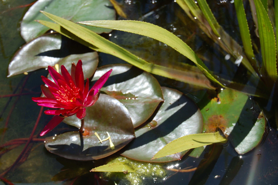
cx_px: 139
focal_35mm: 82
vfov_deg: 16.5
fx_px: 636
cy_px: 92
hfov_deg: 24.6
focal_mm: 55
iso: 200
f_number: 9
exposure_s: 1/320
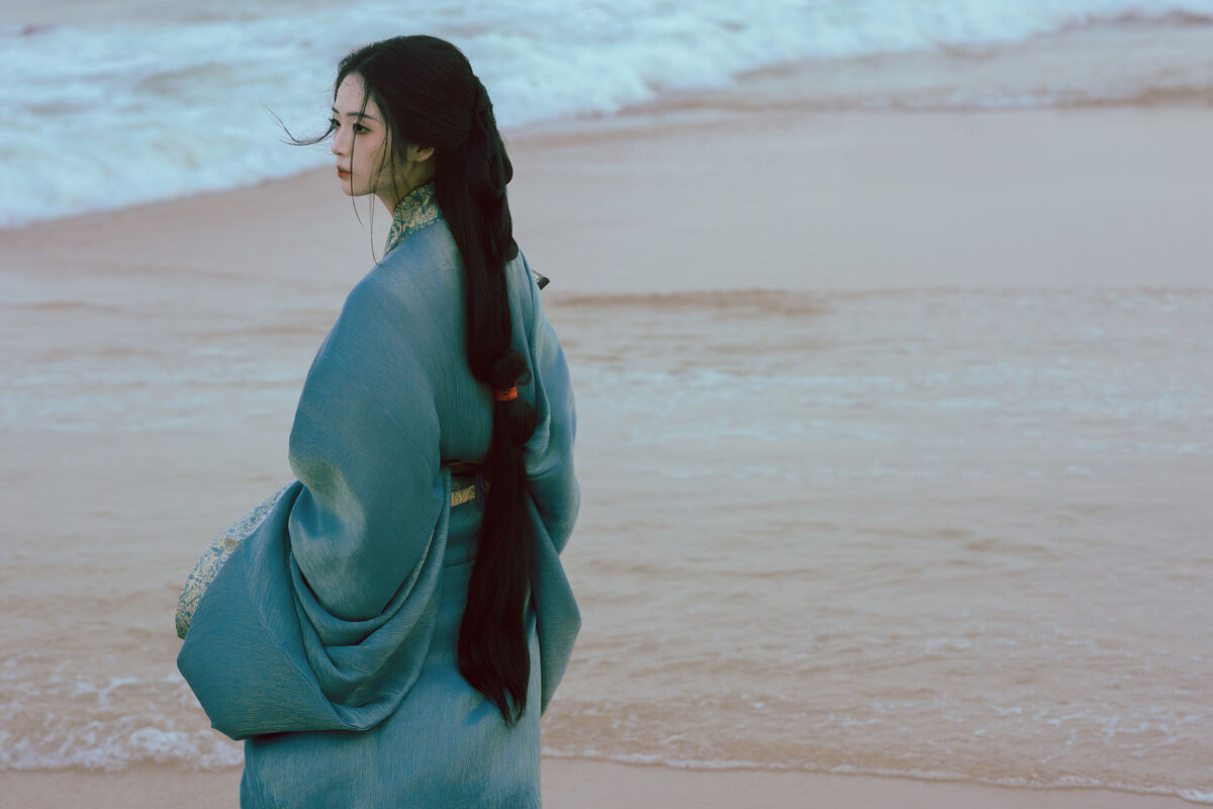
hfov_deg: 23.9
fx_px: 2864
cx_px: 606
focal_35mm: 85
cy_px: 404
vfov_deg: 16.1
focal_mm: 85
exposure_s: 1/250
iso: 250
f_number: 5
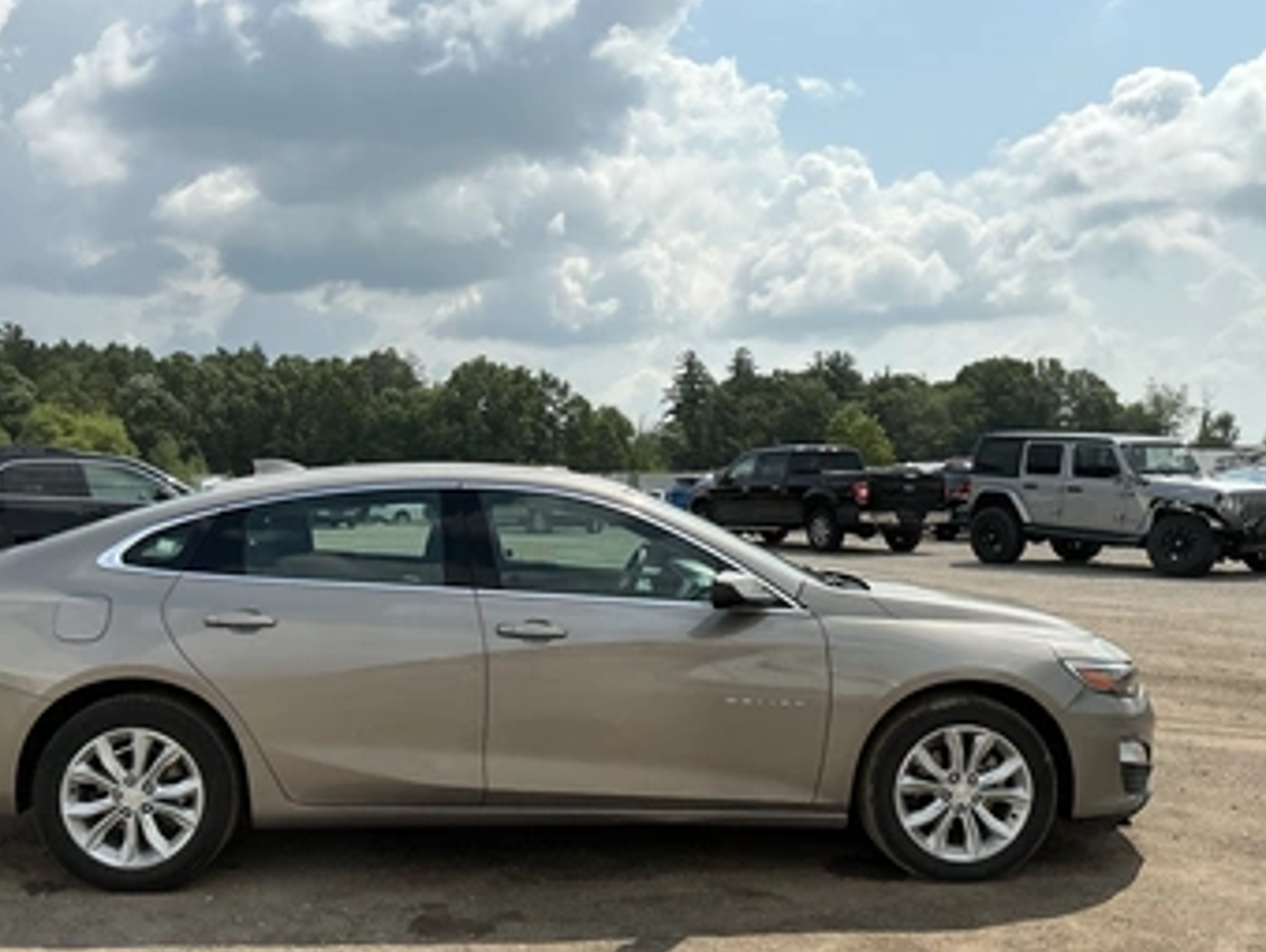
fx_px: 1208
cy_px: 538
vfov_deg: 42.9
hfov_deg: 55.1
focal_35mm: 33
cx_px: 545
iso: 25
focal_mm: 3
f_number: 1.8
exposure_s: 1/3322
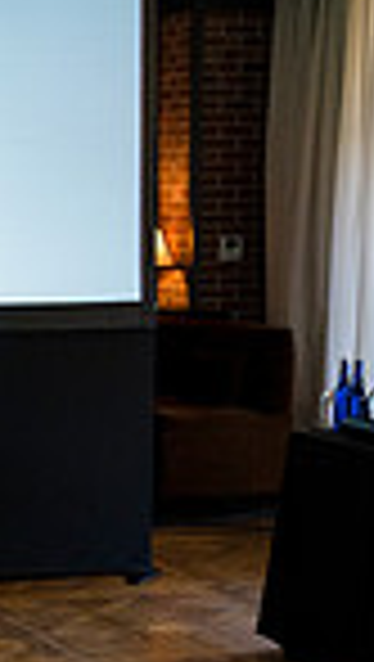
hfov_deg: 10.5
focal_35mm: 112
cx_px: -158
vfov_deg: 18.8
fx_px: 1969
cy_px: 581
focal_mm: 35
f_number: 3.5
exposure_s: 1/160
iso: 900
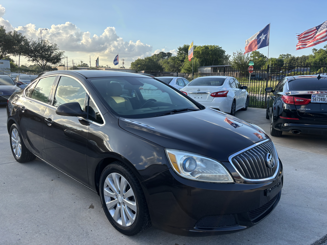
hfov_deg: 67.3
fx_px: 246
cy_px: 122
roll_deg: -0.5
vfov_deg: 53.1
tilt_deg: -11.8
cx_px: 164
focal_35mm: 26
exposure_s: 1/1152
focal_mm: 5.96
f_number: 1.6
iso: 50
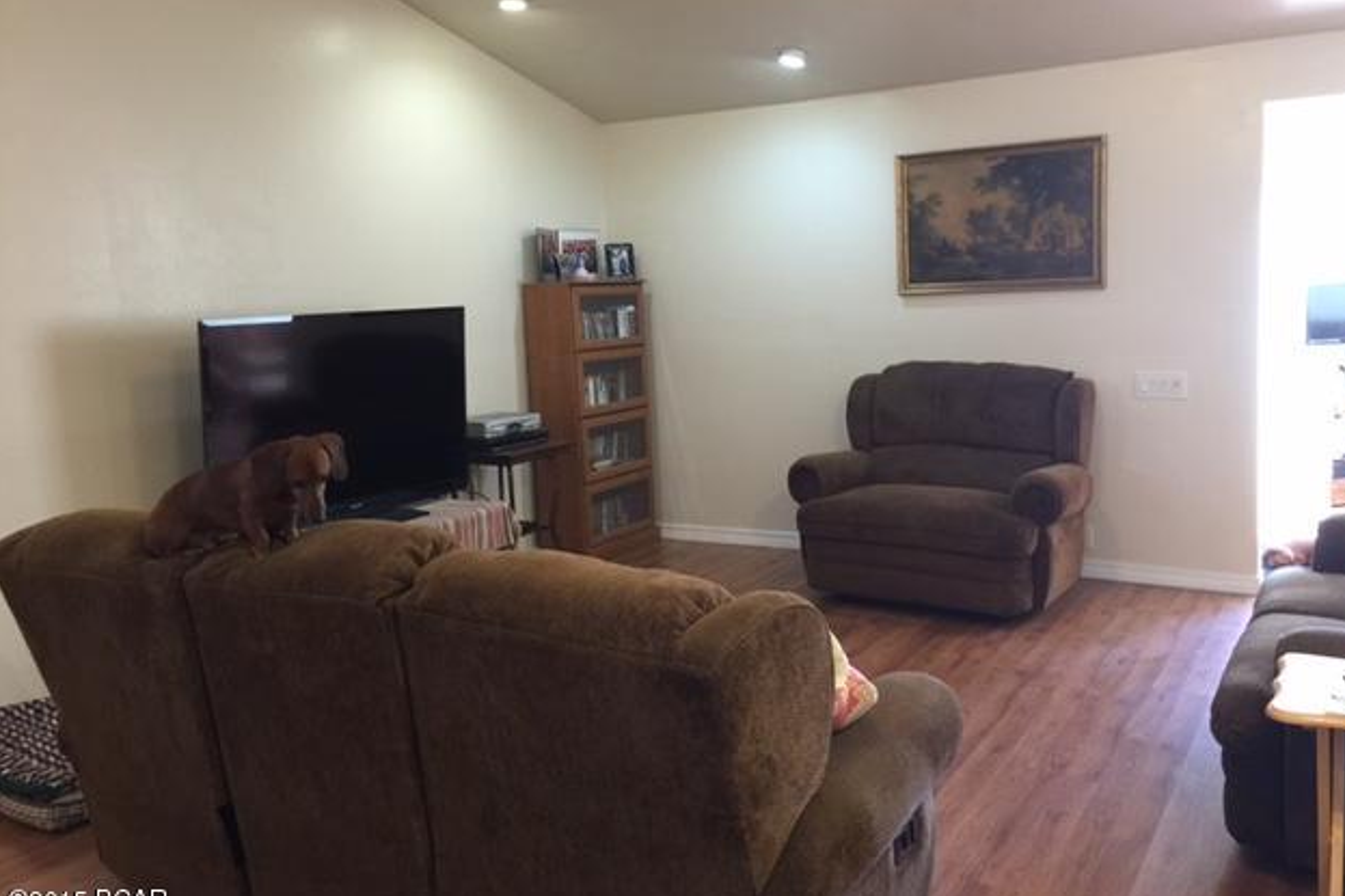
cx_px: 687
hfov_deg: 60.3
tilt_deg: -6.1
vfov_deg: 42.3
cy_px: 425
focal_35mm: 31
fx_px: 1158
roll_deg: +1.5
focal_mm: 4.15
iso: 125
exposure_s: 1/15
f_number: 2.2
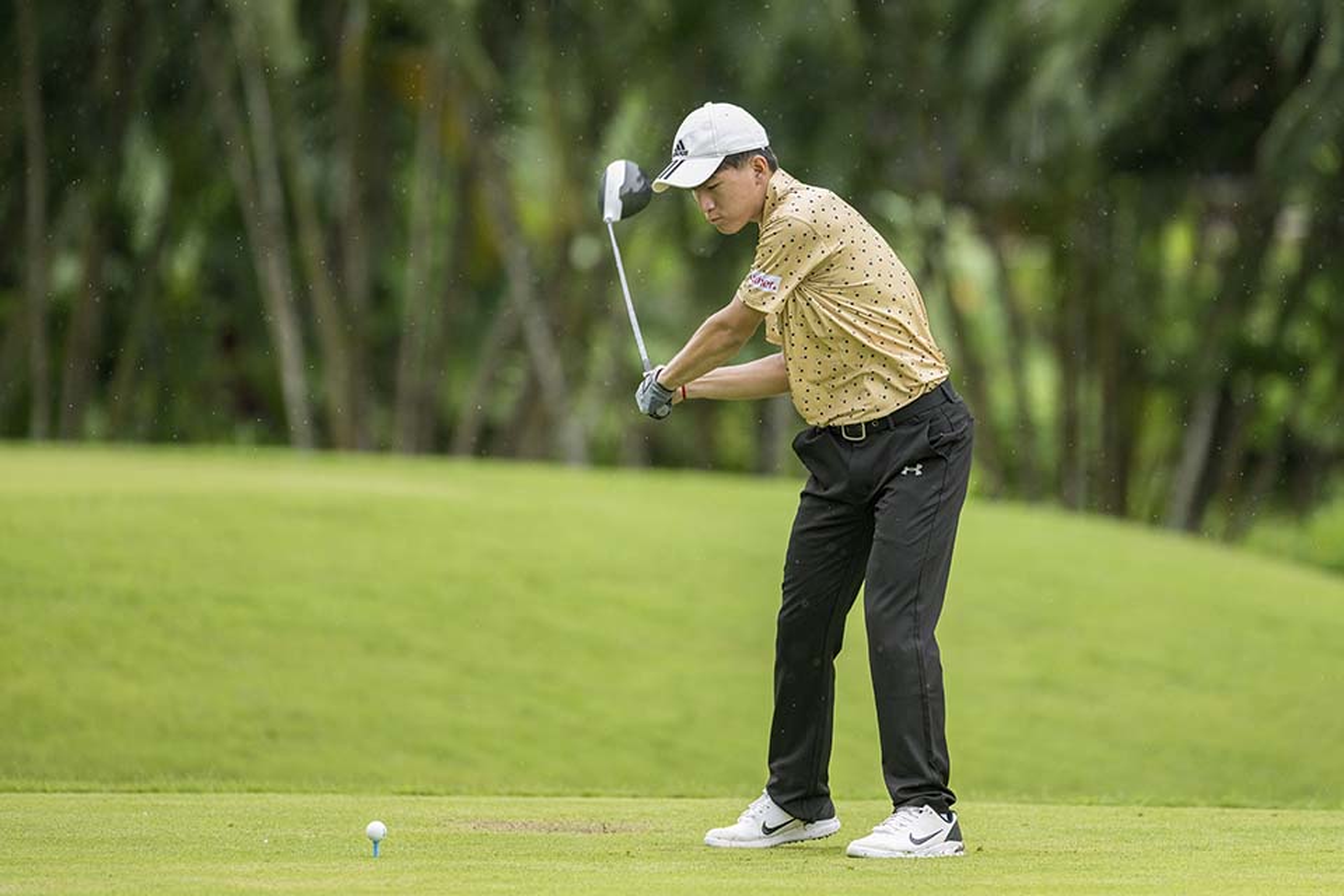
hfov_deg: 5.2
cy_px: 448
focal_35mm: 400
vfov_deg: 3.4
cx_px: 672
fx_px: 14932
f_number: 3.5
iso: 3200
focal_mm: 400
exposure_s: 1/4000
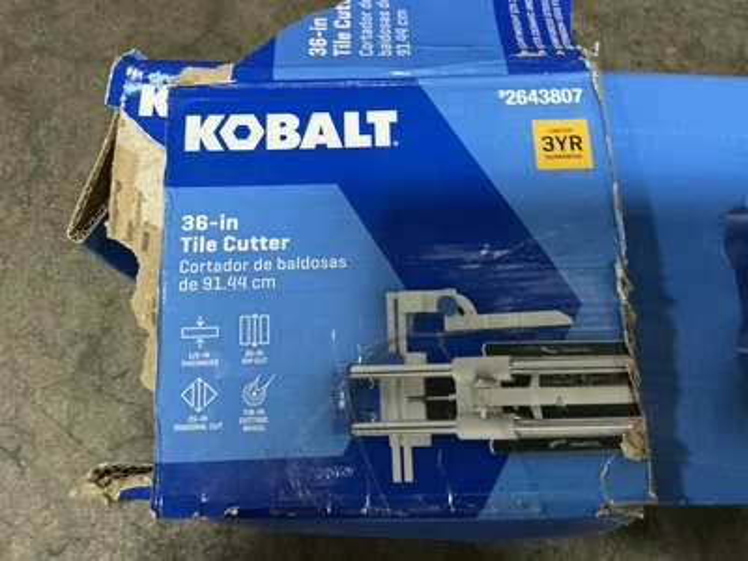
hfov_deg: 63.4
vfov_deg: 49.7
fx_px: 605
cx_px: 374
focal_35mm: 28
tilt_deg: -78.6
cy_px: 280
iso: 320
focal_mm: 3
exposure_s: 1/30
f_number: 1.8
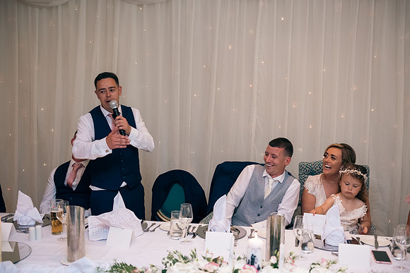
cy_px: 136
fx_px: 501
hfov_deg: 44.5
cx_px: 205
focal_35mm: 44
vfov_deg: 30.5
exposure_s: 1/160
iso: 800
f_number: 3.5
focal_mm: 44
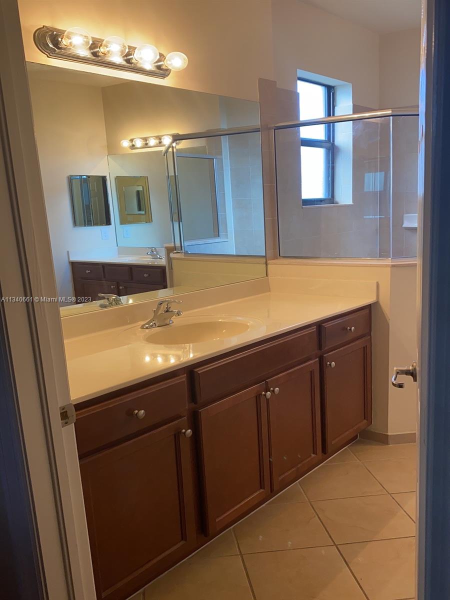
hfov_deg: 46.8
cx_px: 225
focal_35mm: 30
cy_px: 300
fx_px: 520
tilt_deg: -11.9
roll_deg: +3.1
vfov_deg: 60.0
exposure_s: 1/40
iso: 50
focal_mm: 4.25
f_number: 1.8
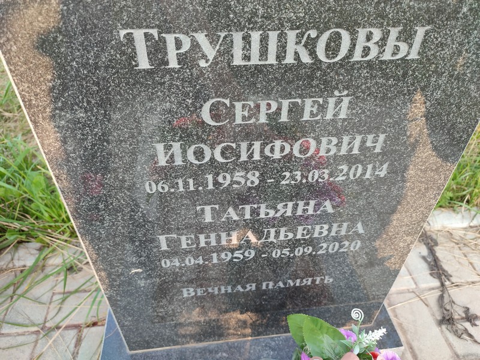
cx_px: 240
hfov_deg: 69.4
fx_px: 347
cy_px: 180
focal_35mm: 25
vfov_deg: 54.9
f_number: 1.9
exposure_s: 1/50
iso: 82
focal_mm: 6.04
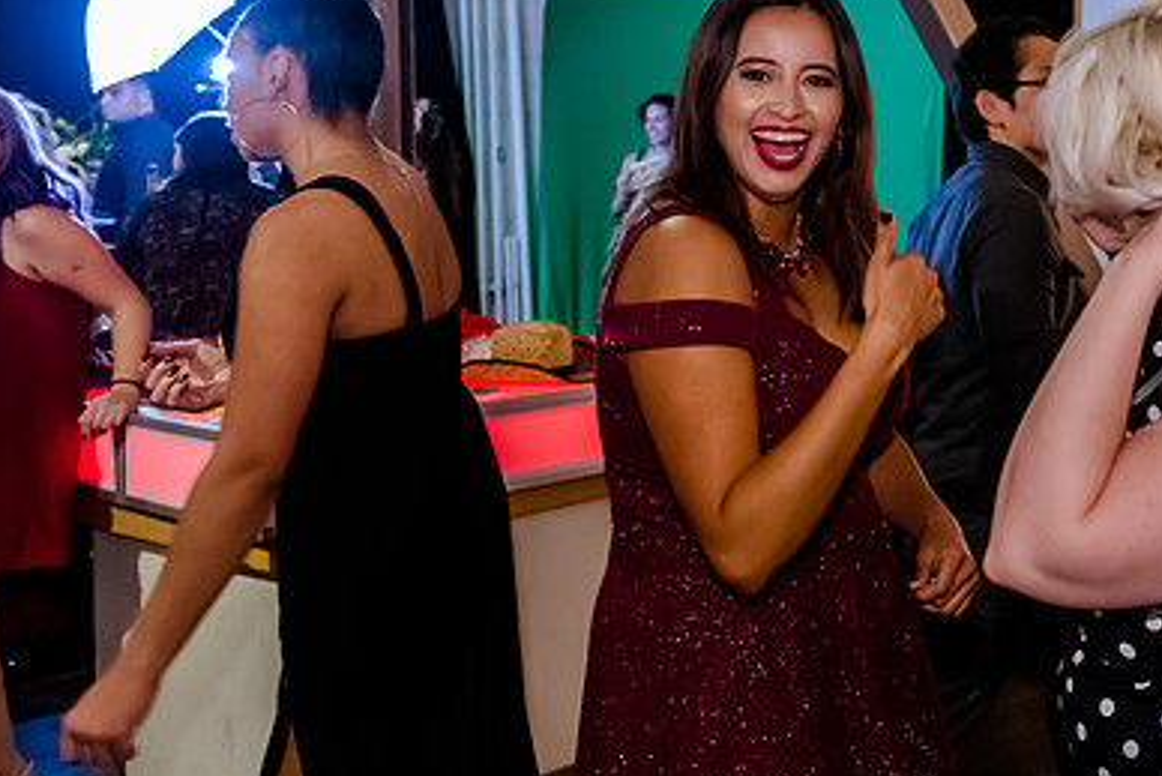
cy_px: 118
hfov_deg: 34.3
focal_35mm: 54
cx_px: 1099
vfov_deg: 24.5
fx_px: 1744
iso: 5000
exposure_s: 1/160
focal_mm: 24
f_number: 2.8
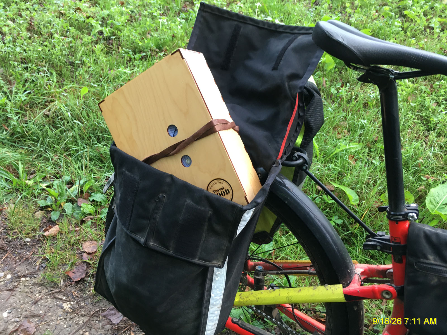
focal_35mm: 29
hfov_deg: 61.7
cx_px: 224
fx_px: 374
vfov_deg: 48.2
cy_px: 168
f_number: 2.2
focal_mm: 4.15
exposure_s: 1/33
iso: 125
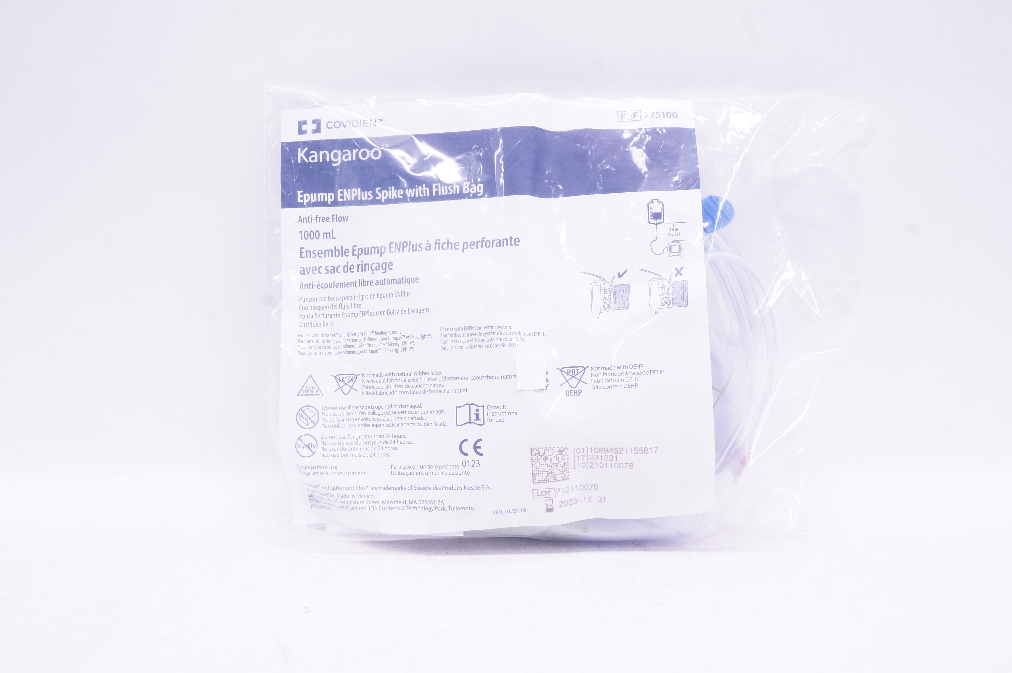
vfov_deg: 34.1
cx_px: 506
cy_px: 336
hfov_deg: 49.6
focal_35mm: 39
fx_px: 1095
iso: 800
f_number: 13
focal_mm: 26
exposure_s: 1/20
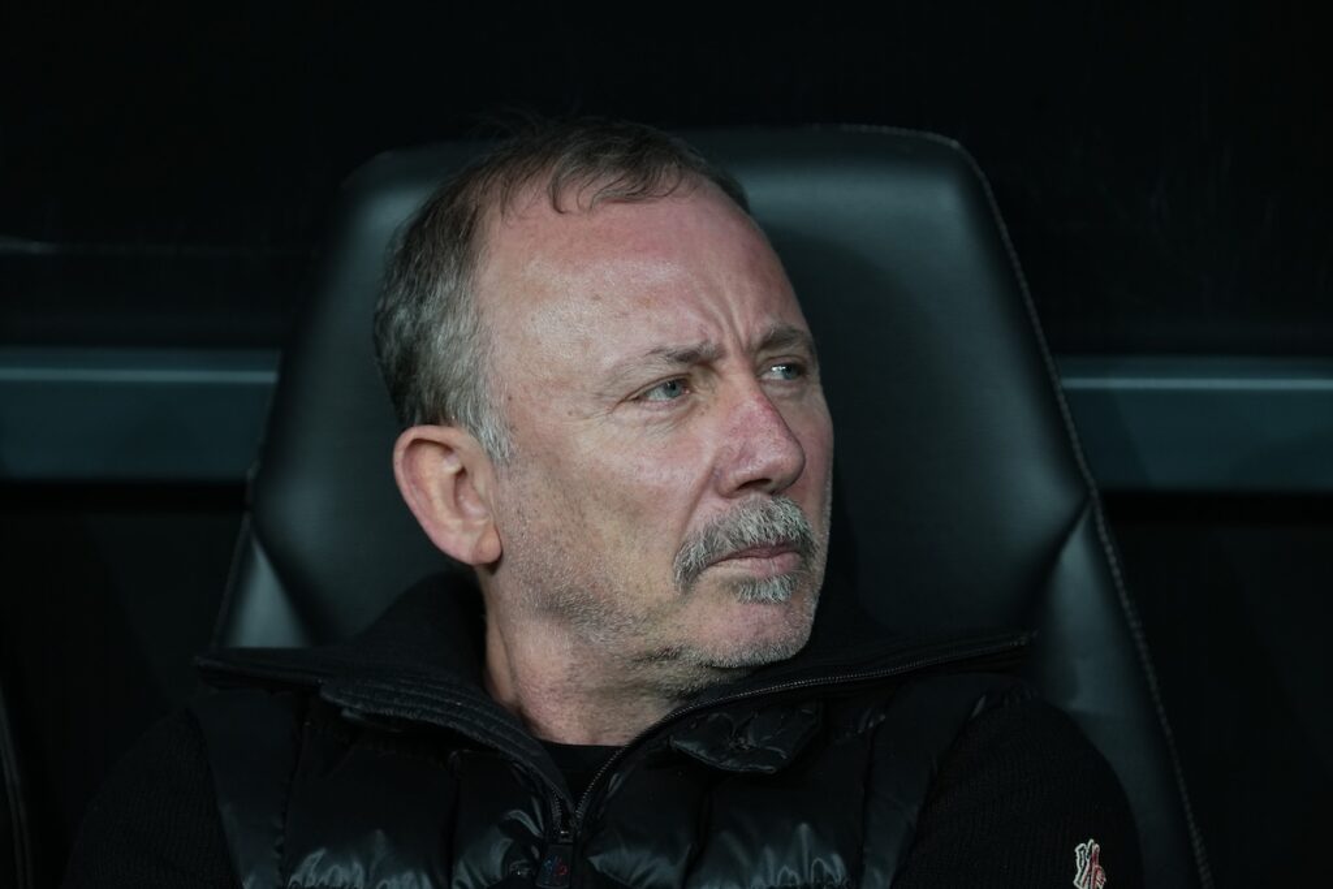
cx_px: 666
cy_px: 444
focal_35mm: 200
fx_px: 7406
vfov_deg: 6.9
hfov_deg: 10.3
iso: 2000
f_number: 3.5
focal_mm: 200
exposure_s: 1/640
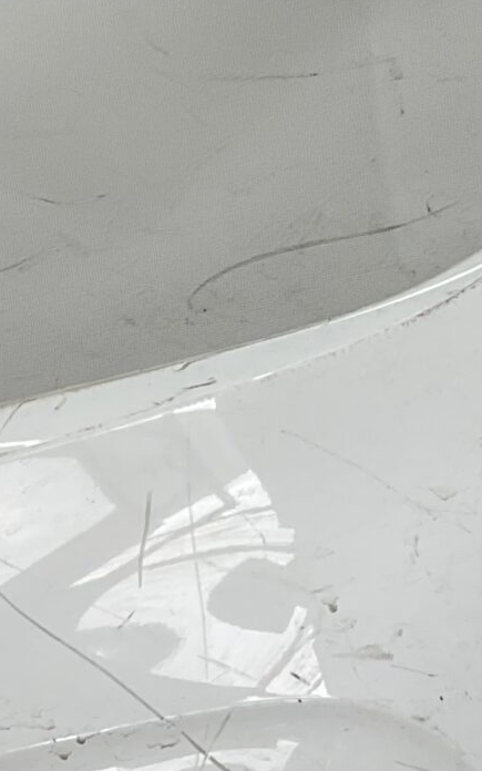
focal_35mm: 113
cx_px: -192
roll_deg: +11.9
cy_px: 928
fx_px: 2375
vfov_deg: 17.6
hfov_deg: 11.2
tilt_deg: -18.2
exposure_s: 1/283
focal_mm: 3
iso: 16
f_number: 1.8
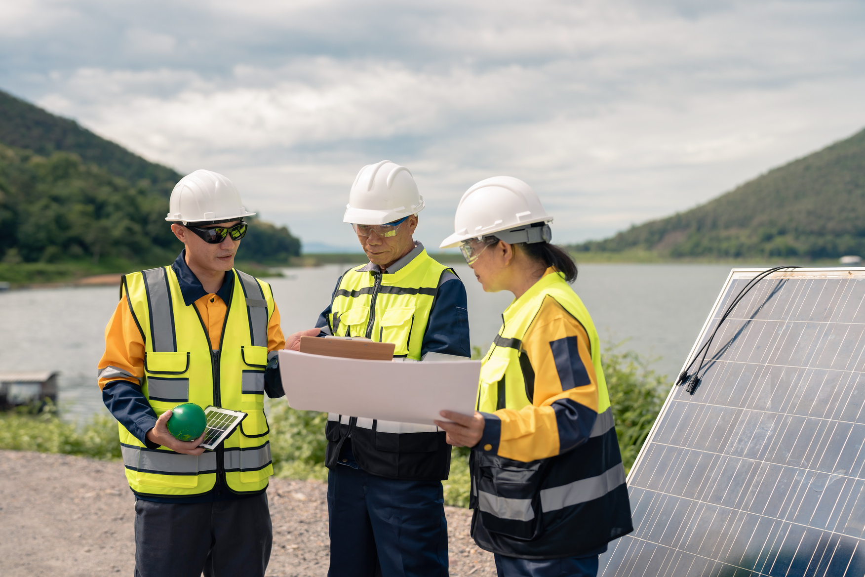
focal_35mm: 50
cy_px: 288
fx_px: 1201
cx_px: 432
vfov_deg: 27.0
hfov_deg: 39.6
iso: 100
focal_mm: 50
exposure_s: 1/320
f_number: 2.5
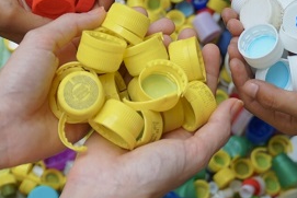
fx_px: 927
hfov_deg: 18.2
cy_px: -27
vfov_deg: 12.0
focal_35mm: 112
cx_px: 173
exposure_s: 1/250
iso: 400
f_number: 4.5
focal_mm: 29
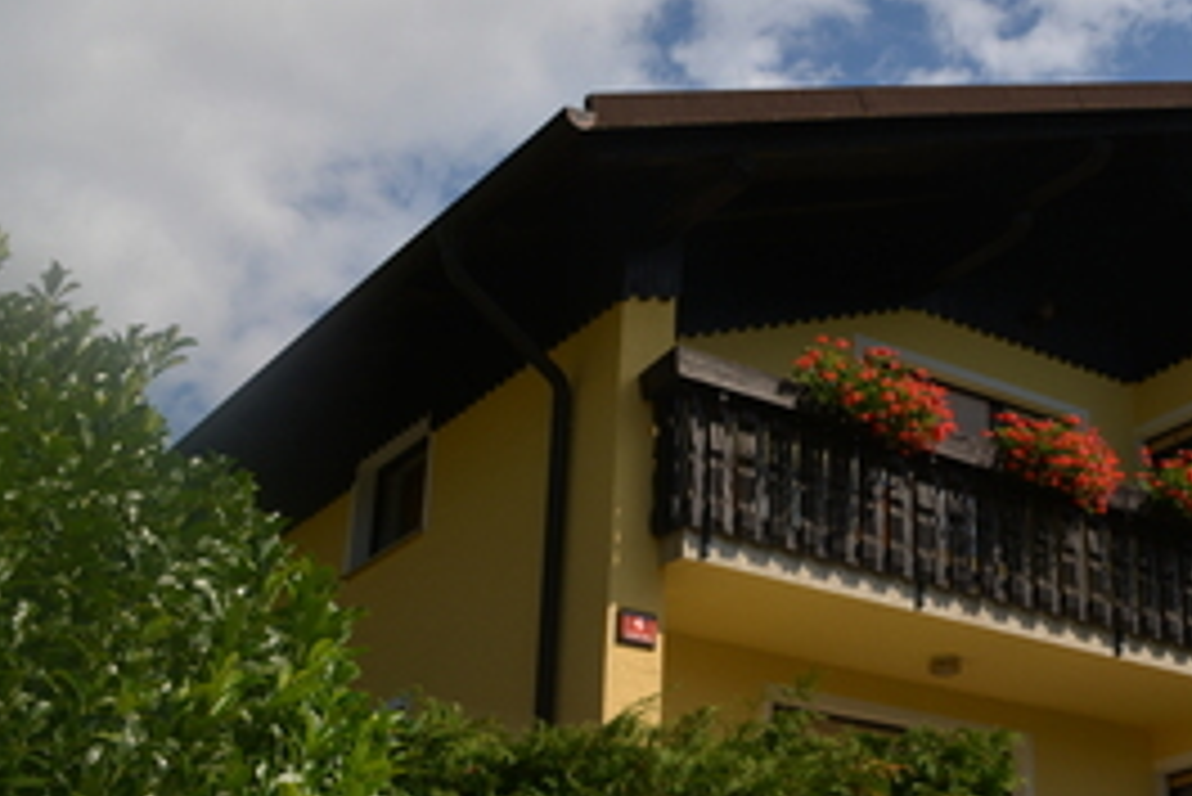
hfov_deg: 34.6
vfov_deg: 24.2
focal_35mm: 56
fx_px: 1855
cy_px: 468
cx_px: 940
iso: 100
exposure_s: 1/200
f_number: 11
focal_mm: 22
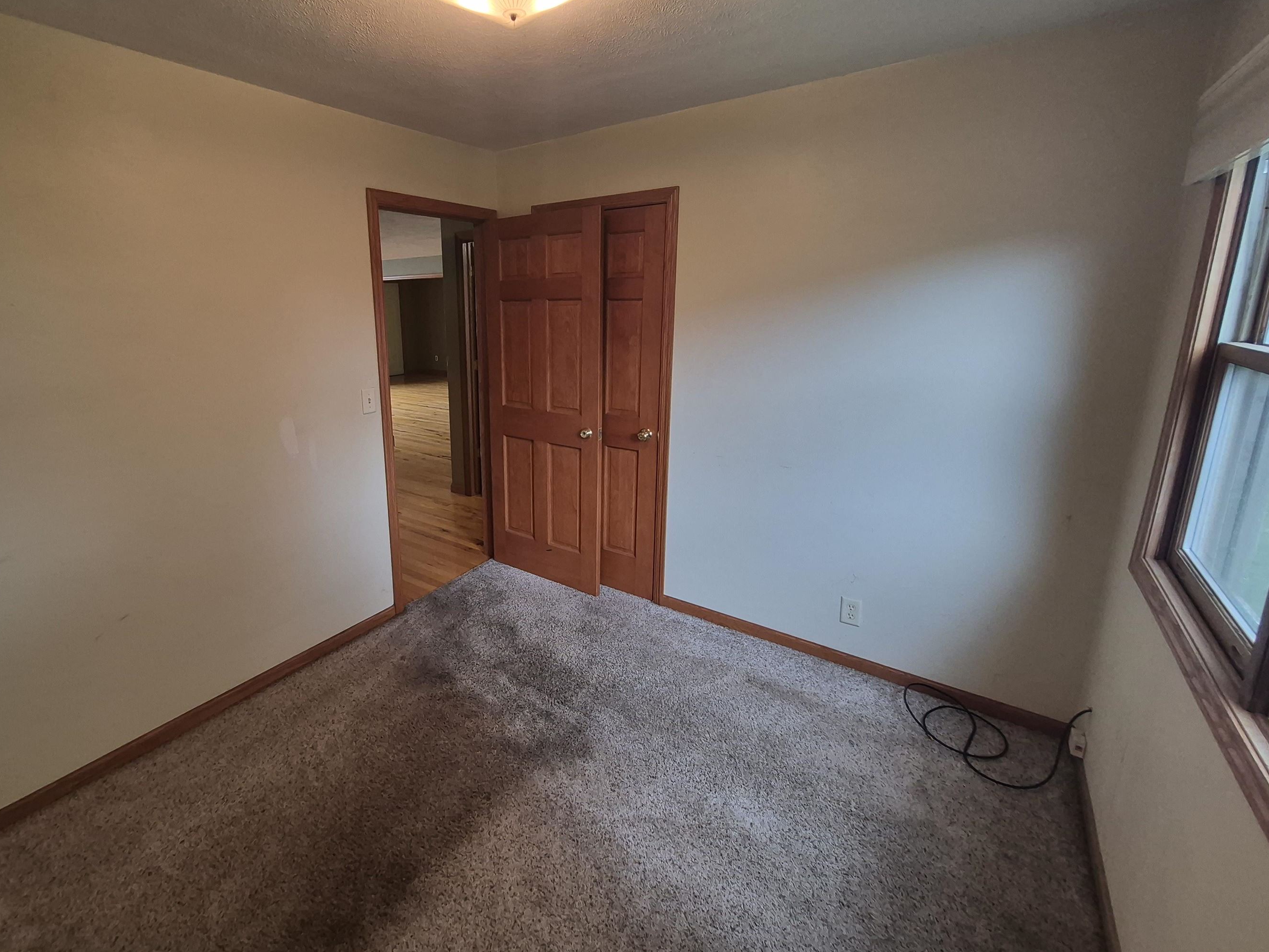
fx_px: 550
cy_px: 407
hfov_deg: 97.5
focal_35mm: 15
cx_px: 543
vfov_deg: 81.2
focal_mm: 1.74
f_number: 2.2
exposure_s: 1/60
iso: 200
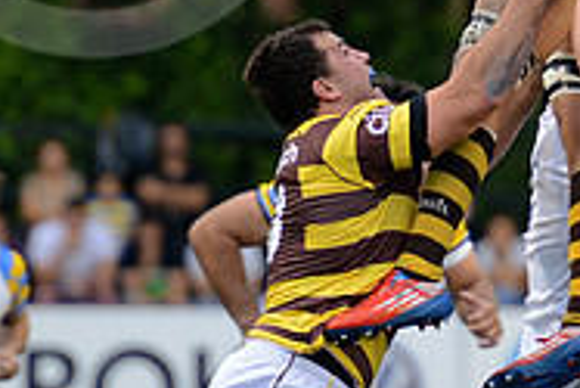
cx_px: 623
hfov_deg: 2.5
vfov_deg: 1.6
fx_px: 13479
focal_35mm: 836
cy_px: -163
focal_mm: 270
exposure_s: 1/500
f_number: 4
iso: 2000
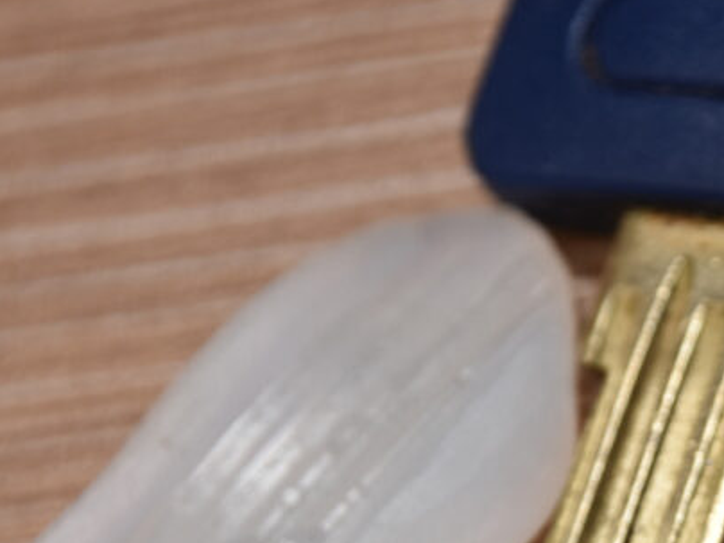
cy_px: 533
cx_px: 685
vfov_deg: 2.2
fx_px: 14143
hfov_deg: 2.9
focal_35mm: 676
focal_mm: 185
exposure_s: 1/1000
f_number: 8
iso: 560
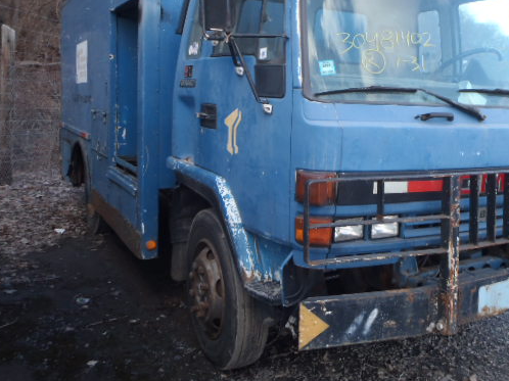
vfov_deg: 39.3
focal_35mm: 36
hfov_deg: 51.0
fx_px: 529
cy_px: 137
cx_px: 312
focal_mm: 5
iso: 80
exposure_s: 1/80
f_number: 3.5
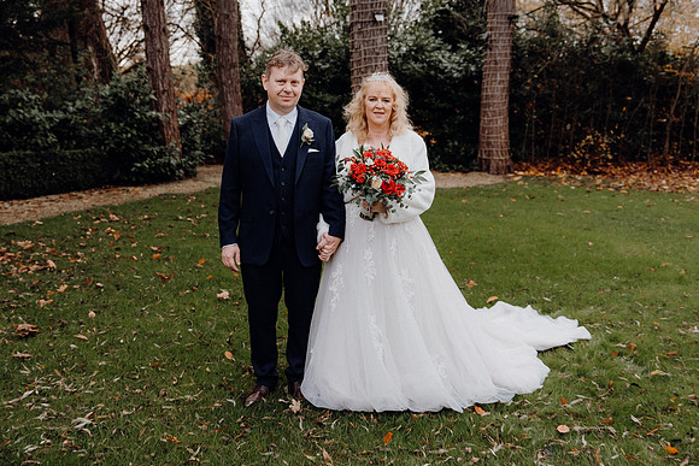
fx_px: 757
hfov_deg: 49.5
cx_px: 350
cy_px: 233
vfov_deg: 34.2
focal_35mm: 39
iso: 2000
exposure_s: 1/250
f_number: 3.5
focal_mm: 39
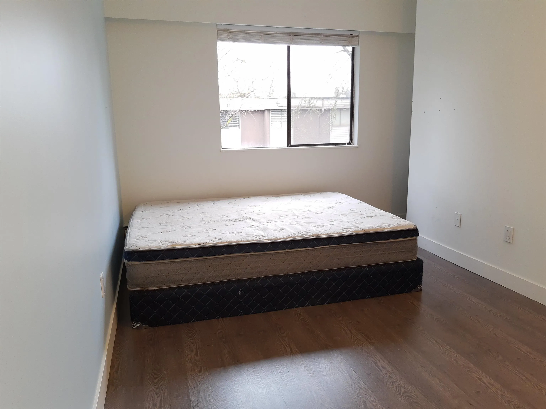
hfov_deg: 67.3
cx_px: 273
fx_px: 410
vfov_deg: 53.1
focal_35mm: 26
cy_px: 204
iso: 77
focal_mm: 4.75
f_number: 1.7
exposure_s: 1/50
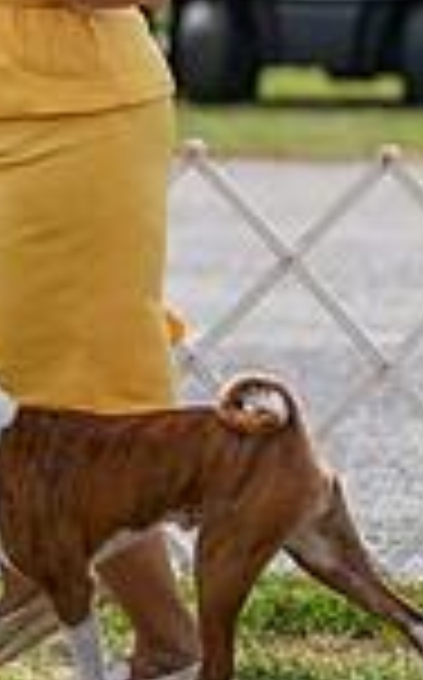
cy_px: 43
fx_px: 9915
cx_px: 32
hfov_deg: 2.4
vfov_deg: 3.9
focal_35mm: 536
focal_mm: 137
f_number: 4
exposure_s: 1/1600
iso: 125
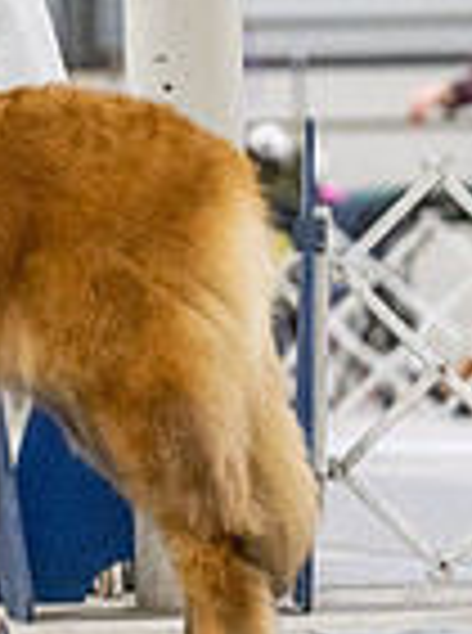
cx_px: -450
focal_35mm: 488
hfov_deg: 3.0
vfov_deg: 4.1
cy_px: -34
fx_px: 8913
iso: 6400
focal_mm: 123
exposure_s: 1/320
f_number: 3.2
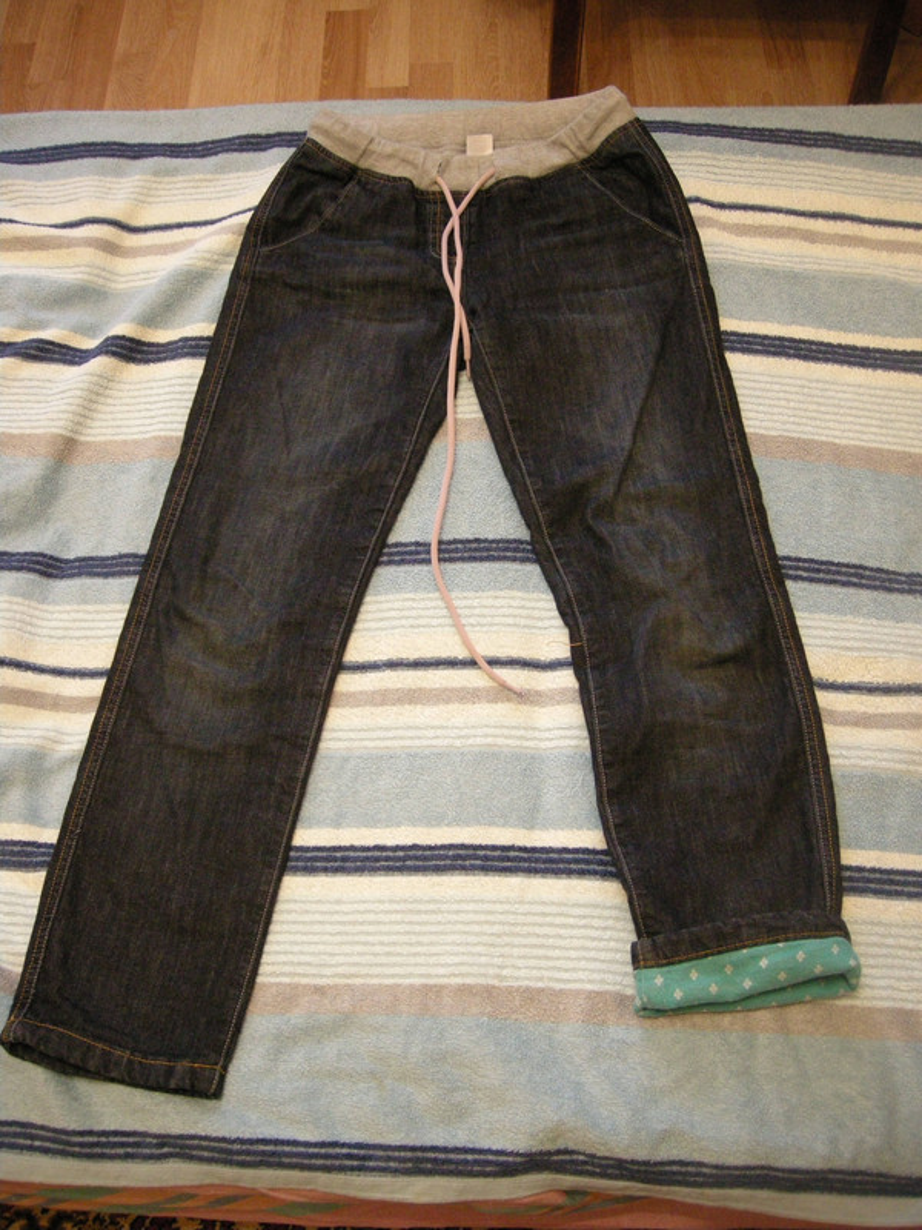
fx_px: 1278
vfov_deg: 51.4
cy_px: 615
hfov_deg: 39.7
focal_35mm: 36
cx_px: 461
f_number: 2.7
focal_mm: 7.5
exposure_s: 1/17.3
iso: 400
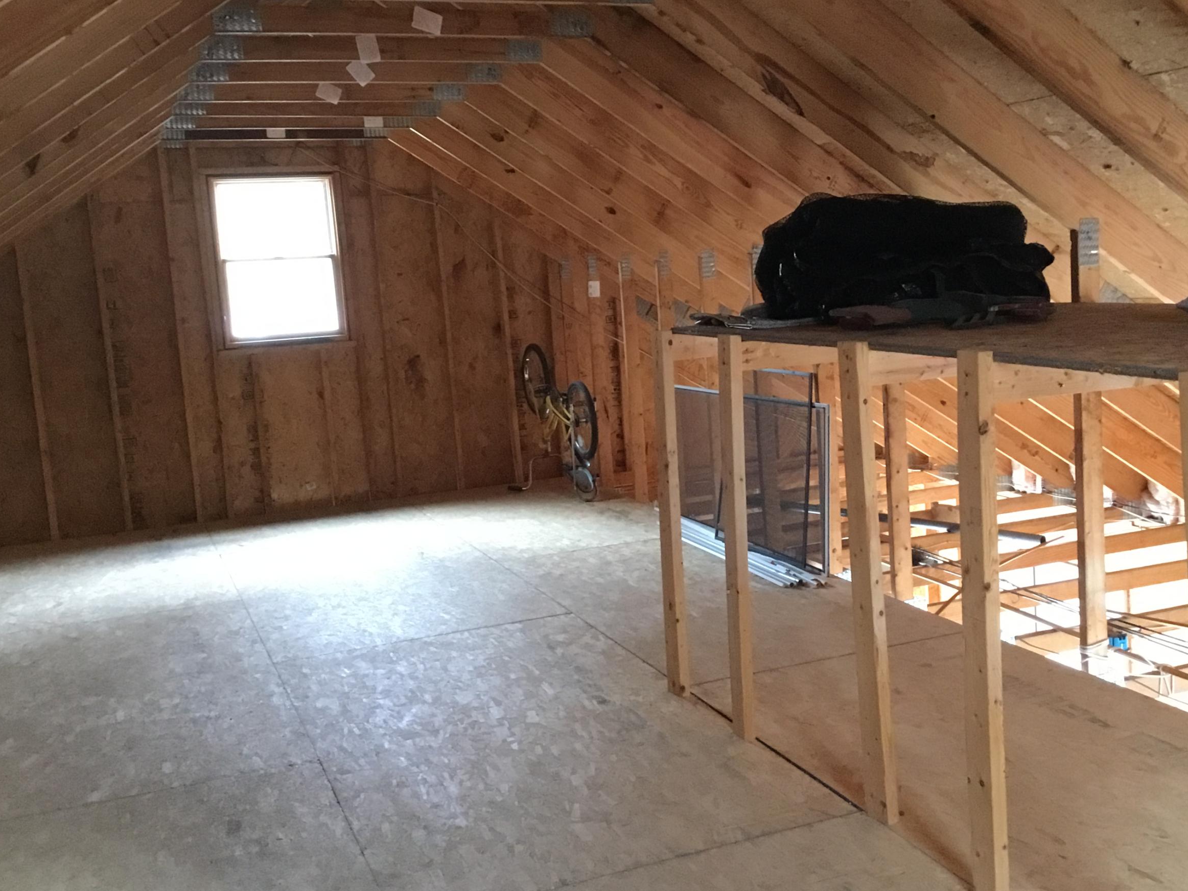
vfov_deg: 36.0
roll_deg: +2.7
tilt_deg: -7.0
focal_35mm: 40
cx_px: 713
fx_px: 1373
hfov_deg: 46.5
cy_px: 427
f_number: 2.4
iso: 500
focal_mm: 3.3
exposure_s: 1/15
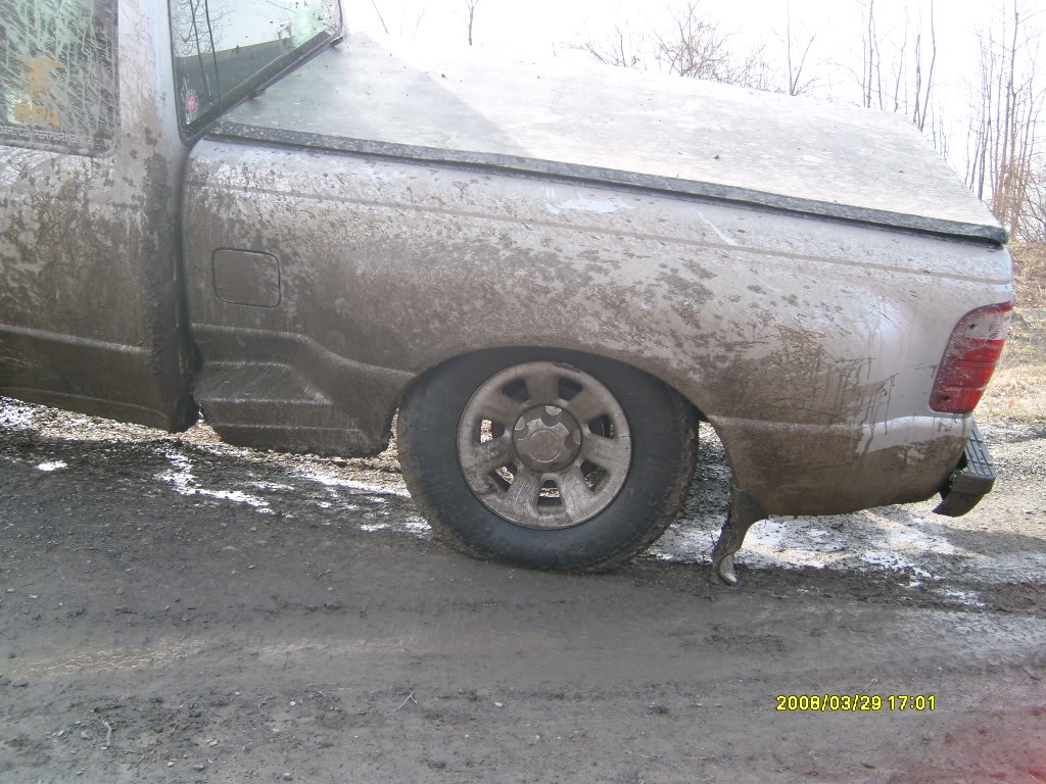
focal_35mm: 35
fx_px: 1058
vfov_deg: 40.7
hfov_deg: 52.6
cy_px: 392
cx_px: 523
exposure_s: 1/350
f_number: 2.8
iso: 80
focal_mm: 5.8
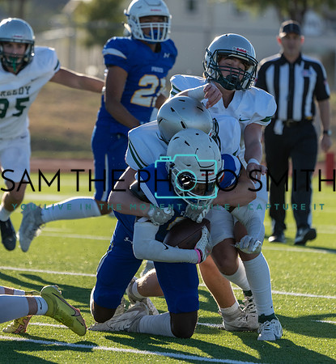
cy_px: 195
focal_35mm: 428
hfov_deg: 3.9
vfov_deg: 4.3
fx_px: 4904
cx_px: 102
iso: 500
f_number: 5.6
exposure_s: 1/1250
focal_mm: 300
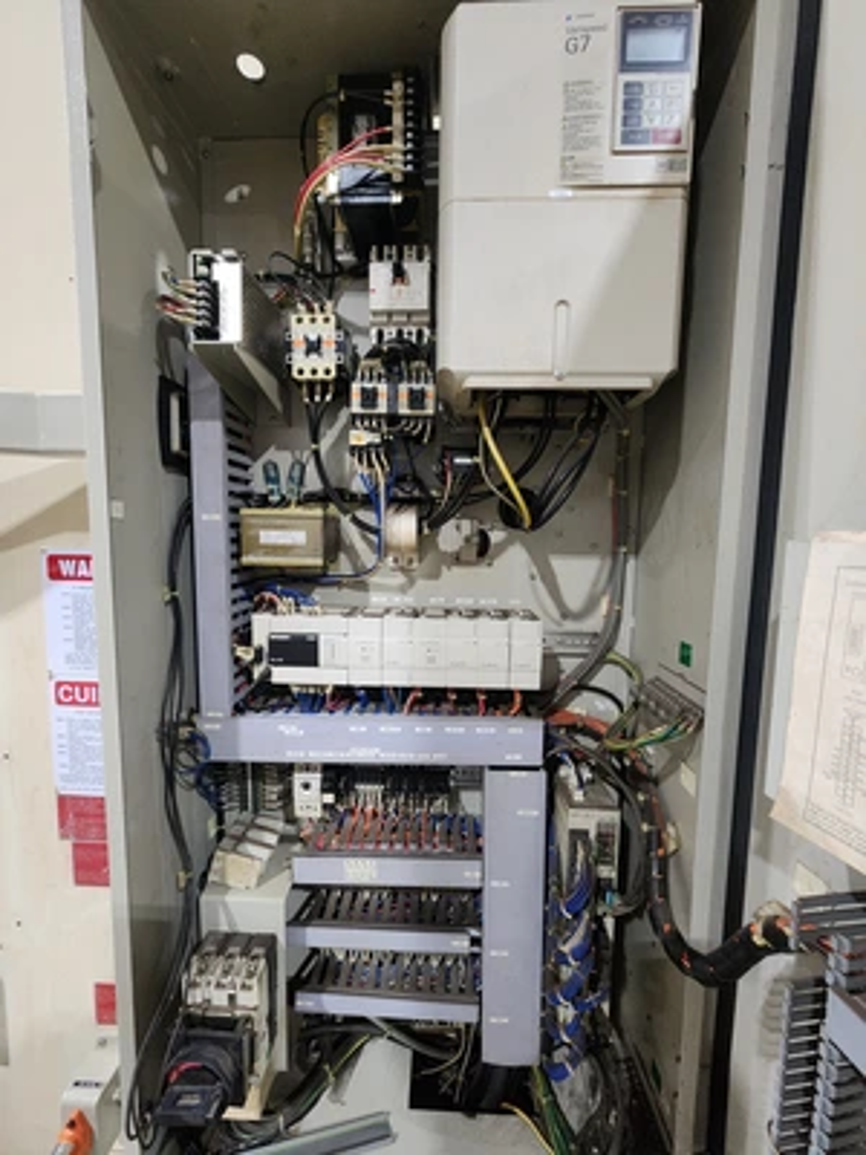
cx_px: 433
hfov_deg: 89.9
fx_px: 434
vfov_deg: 106.2
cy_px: 578
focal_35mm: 13
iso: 640
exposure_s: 1/30
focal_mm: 2.2
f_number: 2.2
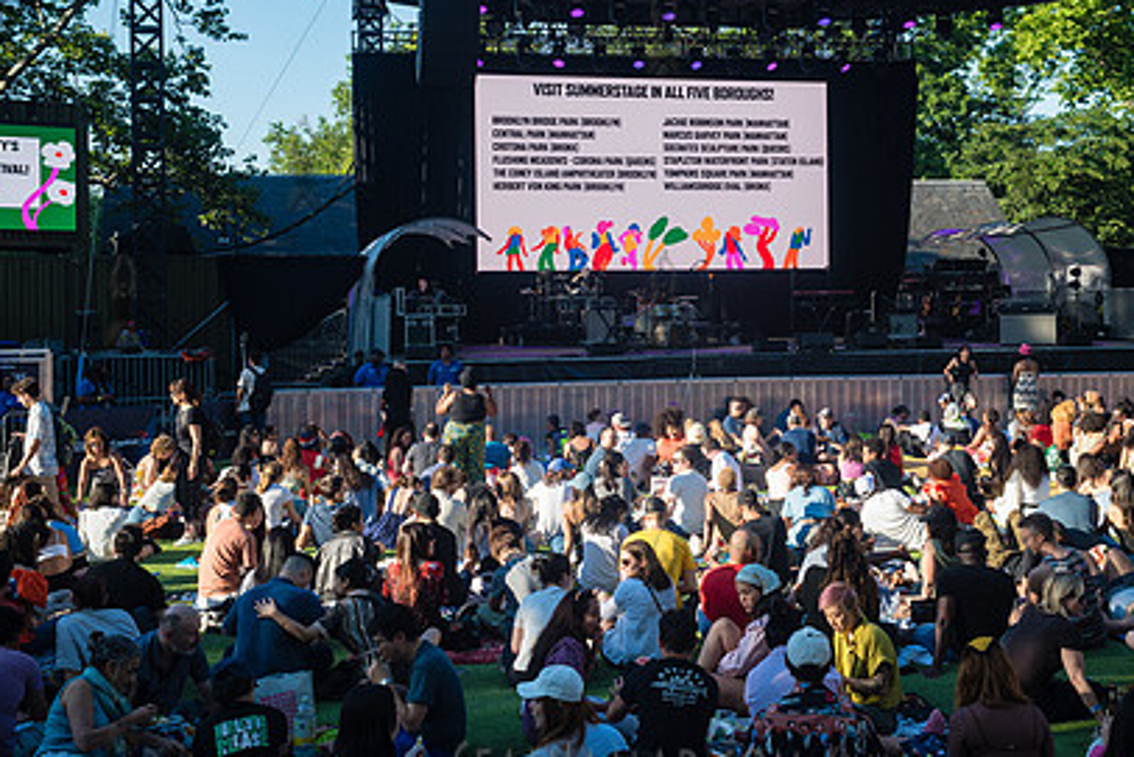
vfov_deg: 27.0
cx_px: 662
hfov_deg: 39.5
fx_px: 1575
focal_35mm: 50
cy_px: 297
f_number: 6.3
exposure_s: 1/320
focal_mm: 35
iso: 320
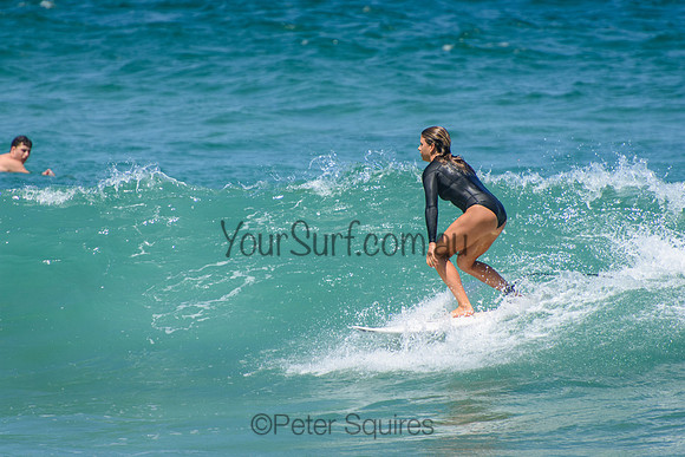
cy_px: 228
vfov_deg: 2.3
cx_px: 342
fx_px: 11419
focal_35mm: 600
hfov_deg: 3.4
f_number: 5.6
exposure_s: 1/2000
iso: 360
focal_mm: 400
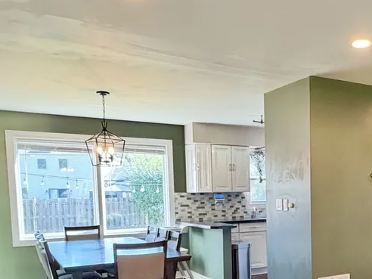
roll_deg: +1.5
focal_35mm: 41
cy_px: 226
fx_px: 441
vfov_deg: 34.0
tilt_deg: -5.0
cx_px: 312
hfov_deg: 43.0
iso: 320
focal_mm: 2.22
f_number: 2.2
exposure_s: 1/120
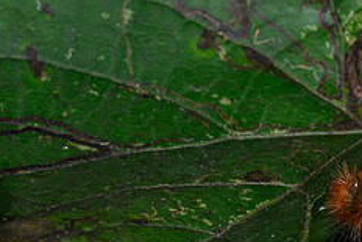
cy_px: 238
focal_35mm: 262
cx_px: 387
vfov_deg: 5.2
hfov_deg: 7.8
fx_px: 2636
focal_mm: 105
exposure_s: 1/250
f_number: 25
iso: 64
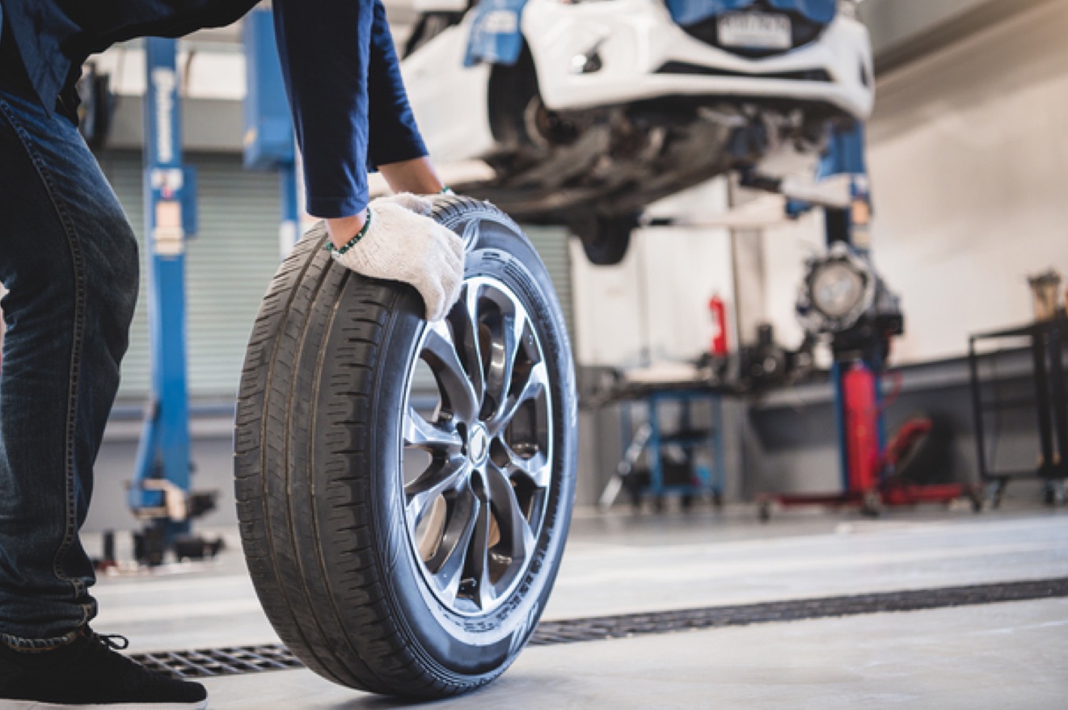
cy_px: 355
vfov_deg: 25.5
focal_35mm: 53
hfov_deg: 37.5
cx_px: 519
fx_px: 1571
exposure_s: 1/60
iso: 1250
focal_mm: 50
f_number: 2.8
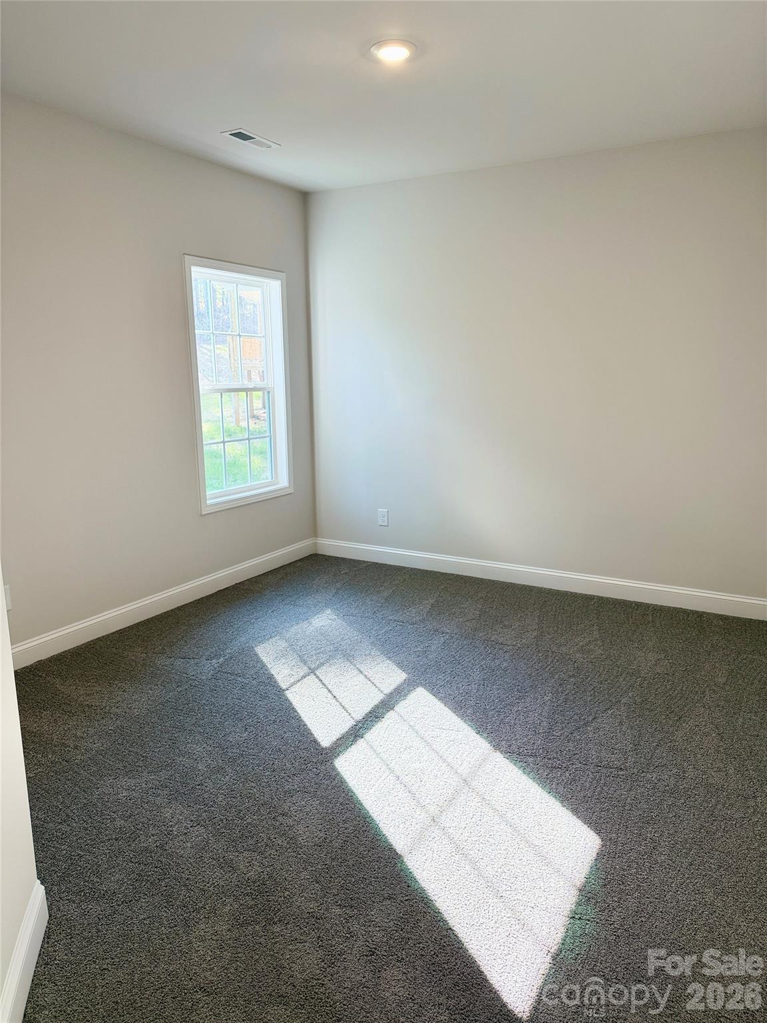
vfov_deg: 71.6
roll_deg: +0.2
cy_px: 512
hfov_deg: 56.8
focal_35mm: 24
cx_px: 384
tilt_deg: -11.6
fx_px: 709
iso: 80
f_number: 1.78
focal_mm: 6.76
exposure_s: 1/122
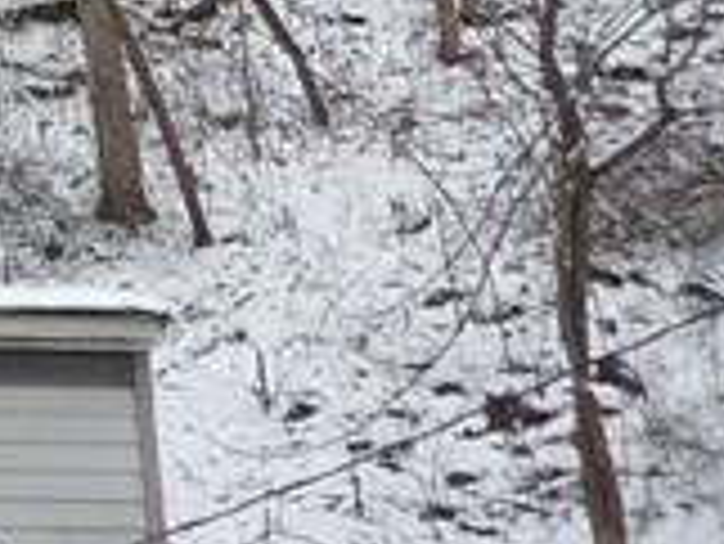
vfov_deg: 8.0
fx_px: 3726
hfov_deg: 9.0
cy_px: -526
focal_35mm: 178
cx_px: -1457
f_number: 3.3
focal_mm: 4.7
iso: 100
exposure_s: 1/400
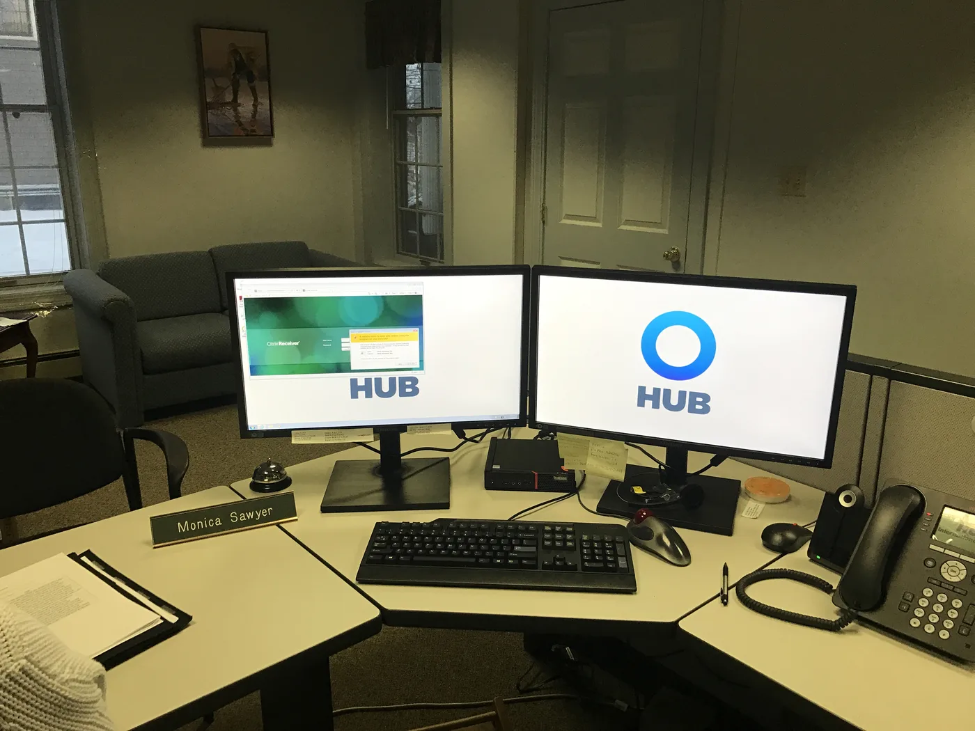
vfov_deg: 49.7
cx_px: 488
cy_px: 366
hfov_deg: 63.4
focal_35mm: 28
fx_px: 789
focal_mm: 3.99
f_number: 1.8
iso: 25
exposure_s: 1/30
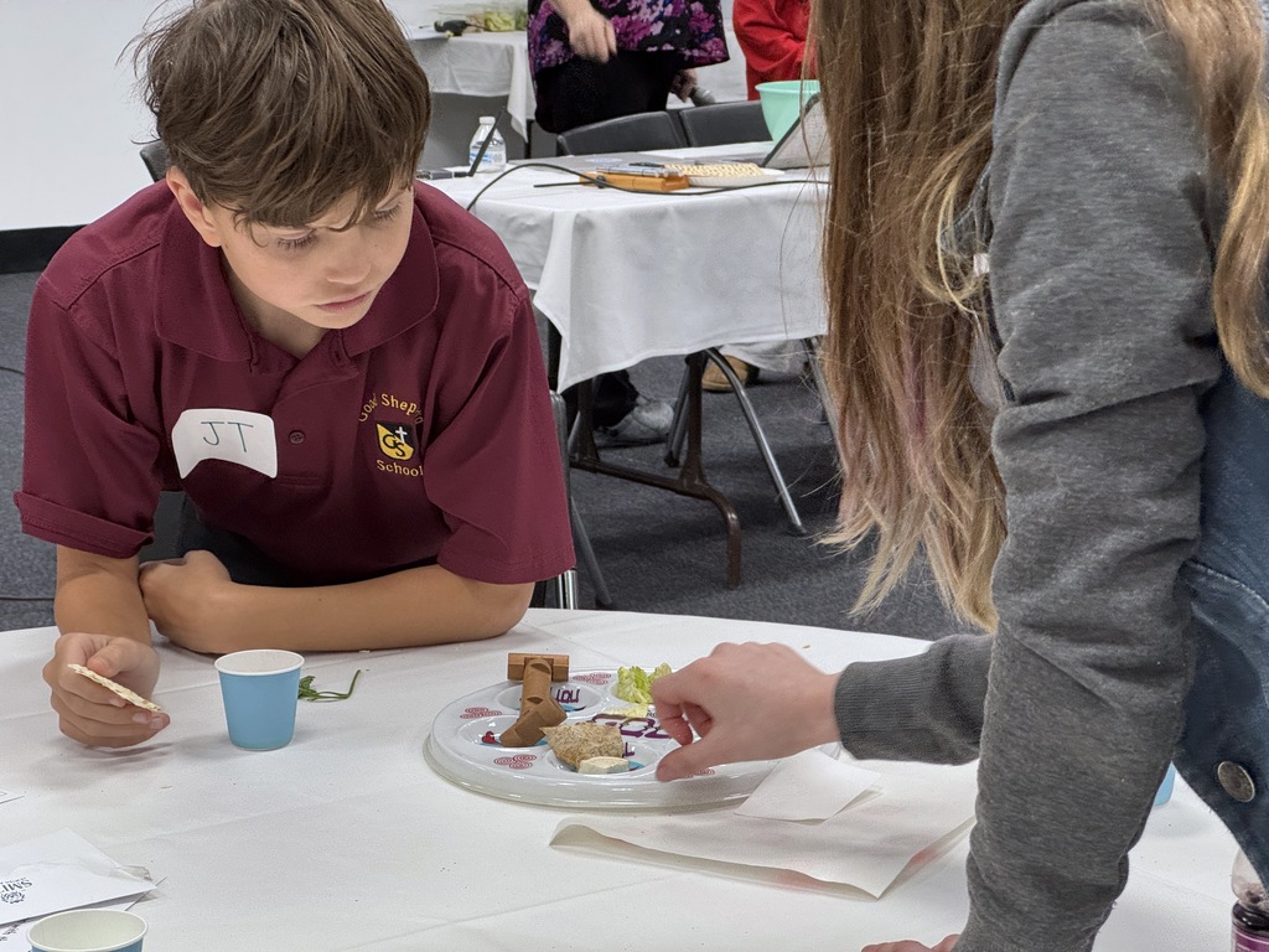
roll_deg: +1.0
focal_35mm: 77
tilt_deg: -12.1
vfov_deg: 19.1
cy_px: 476
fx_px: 2823
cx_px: 634
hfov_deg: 25.3
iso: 500
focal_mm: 9
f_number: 2.8
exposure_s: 1/60
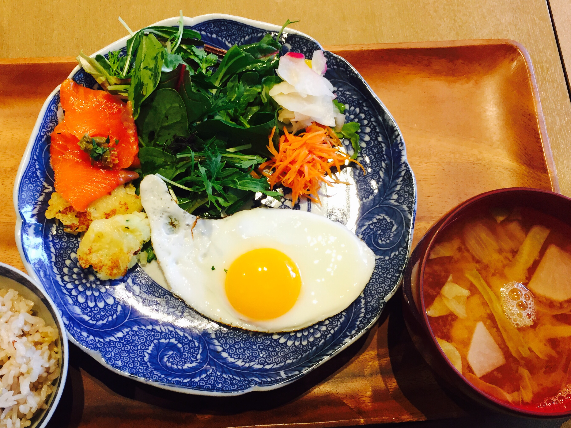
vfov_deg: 40.7
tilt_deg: -75.5
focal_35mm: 35
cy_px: 228
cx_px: 241
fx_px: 577
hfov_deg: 52.4
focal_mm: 4.15
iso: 80
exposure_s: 1/30
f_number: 2.2
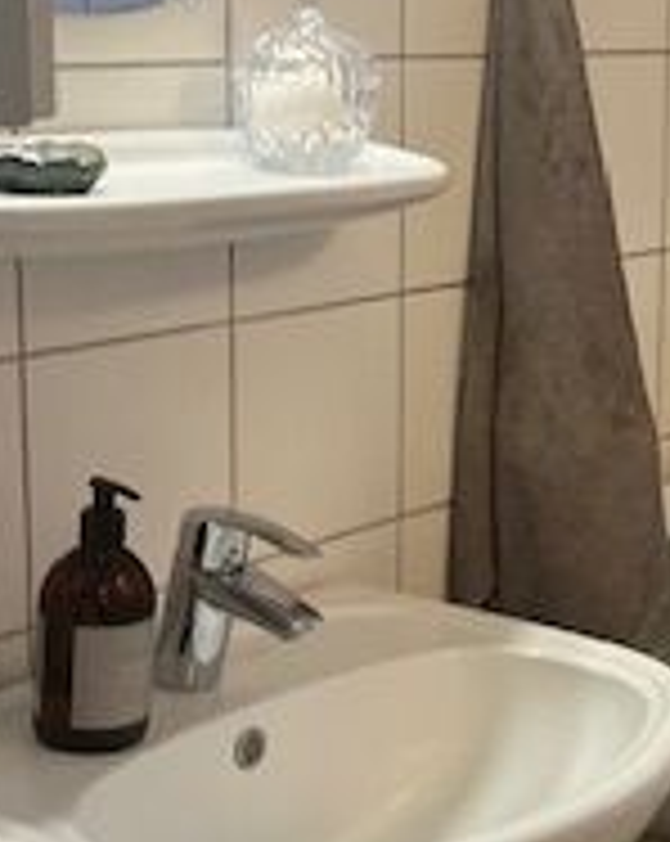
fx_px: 2162
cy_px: 486
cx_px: 971
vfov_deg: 22.0
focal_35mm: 87
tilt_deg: -10.7
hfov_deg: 16.3
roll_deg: -4.0
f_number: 1.6
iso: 250
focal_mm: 5.1
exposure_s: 1/50
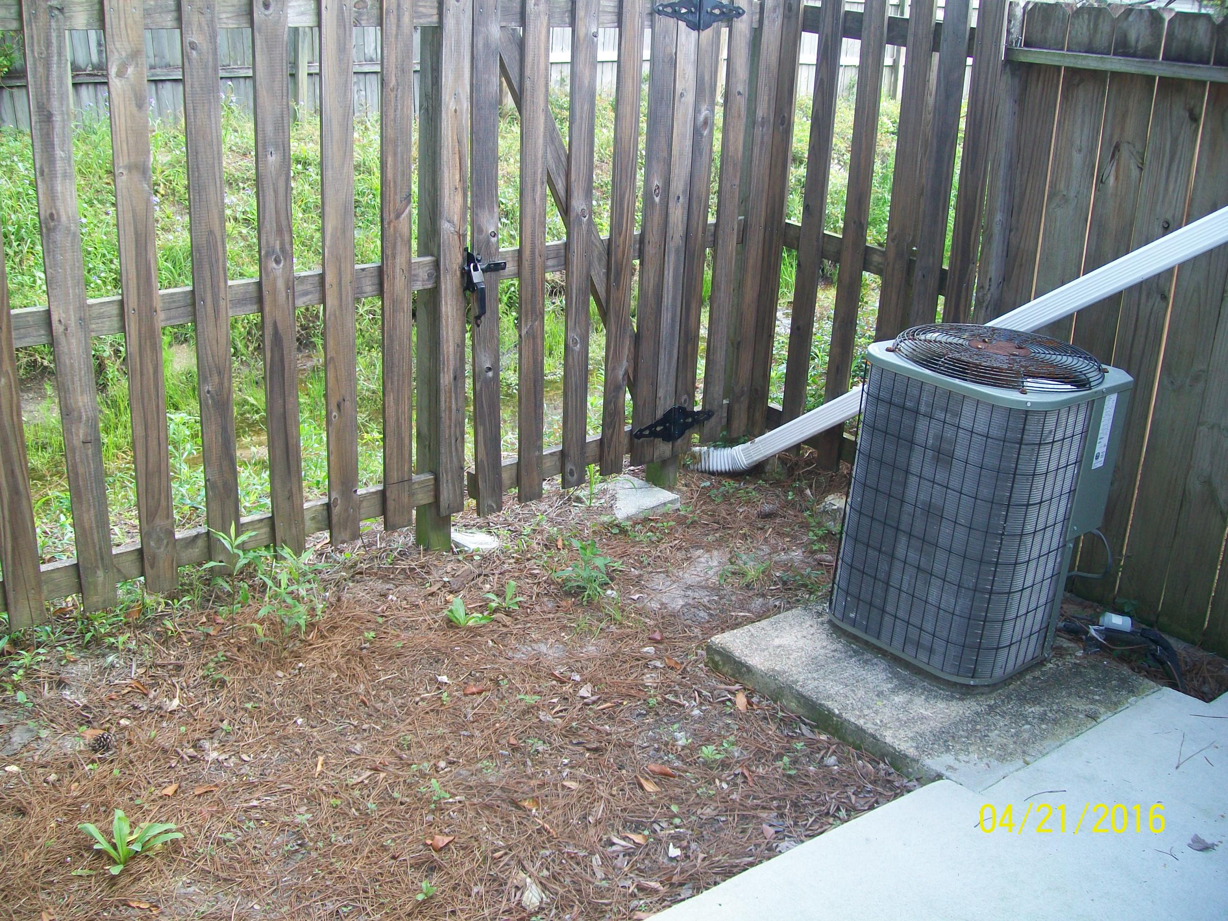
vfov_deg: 41.8
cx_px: 614
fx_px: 1206
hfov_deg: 54.0
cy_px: 460
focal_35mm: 34
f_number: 2.7
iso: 64
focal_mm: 6.1
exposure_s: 1/60
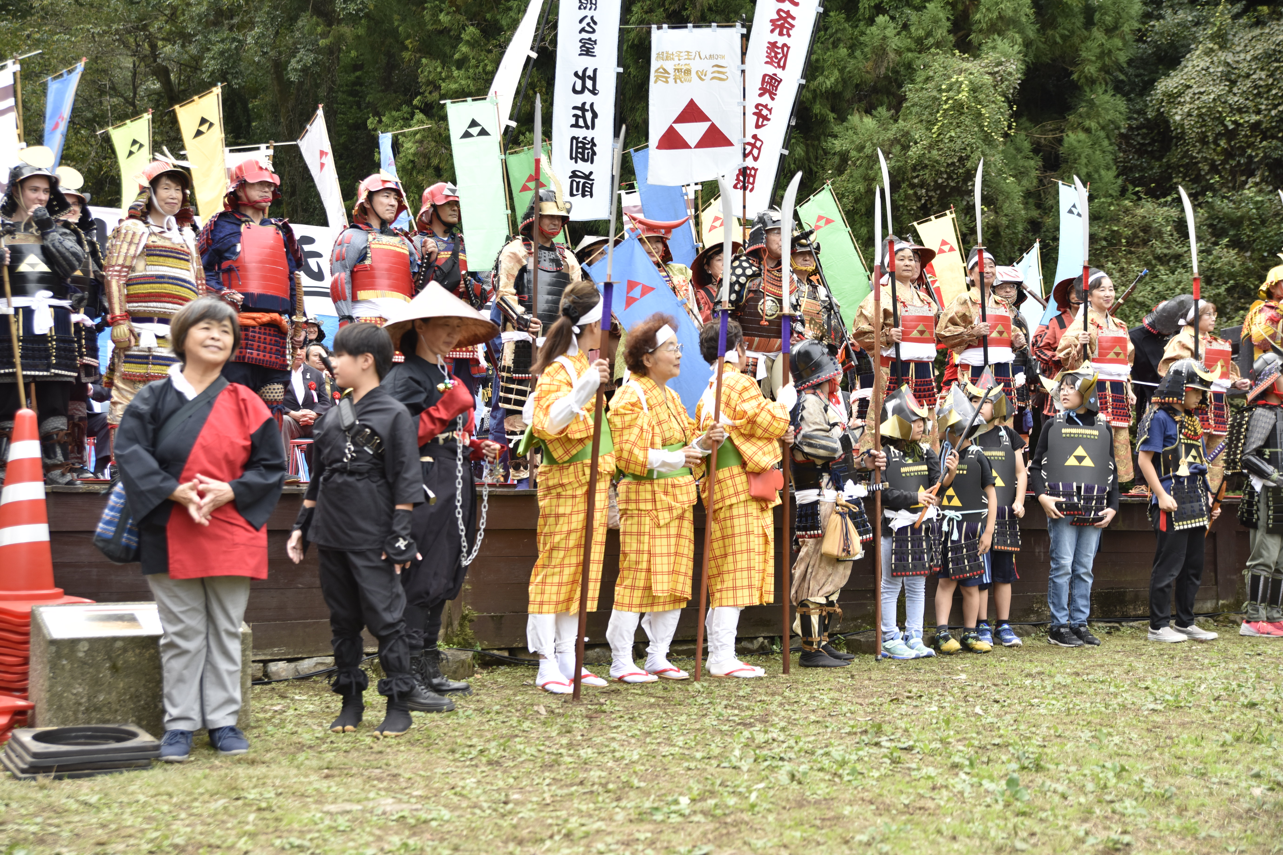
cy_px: 428
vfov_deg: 28.1
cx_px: 642
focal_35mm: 48
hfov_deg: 41.1
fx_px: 1711
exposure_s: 1/640
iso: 400
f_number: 3.5
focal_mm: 48
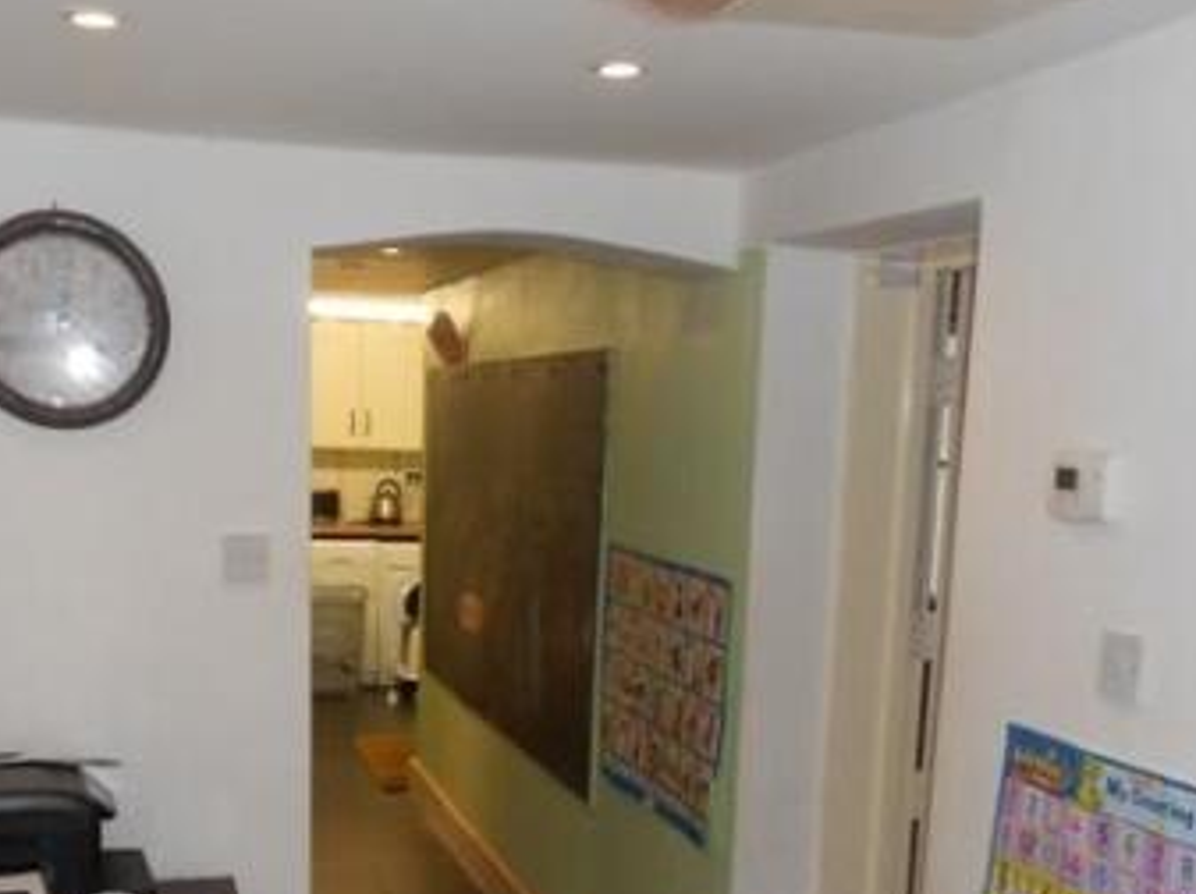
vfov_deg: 31.4
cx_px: 552
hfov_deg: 42.1
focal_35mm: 45
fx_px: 1553
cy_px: 701
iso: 200
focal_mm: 4.6
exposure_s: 1/25
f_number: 3.2
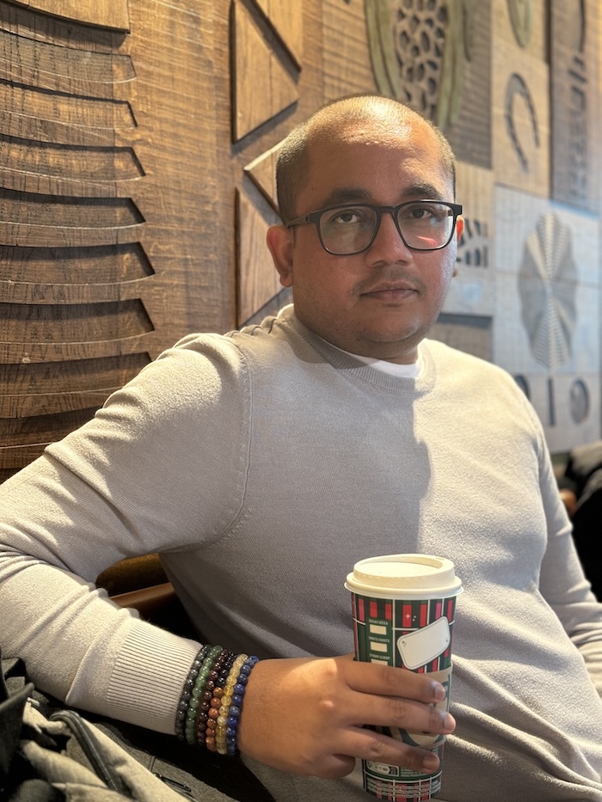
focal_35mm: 48
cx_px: 301
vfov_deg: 39.7
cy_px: 401
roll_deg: +1.0
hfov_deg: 30.3
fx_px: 1113
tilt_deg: -0.3
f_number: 1.78
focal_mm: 6.86
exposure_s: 1/49
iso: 200
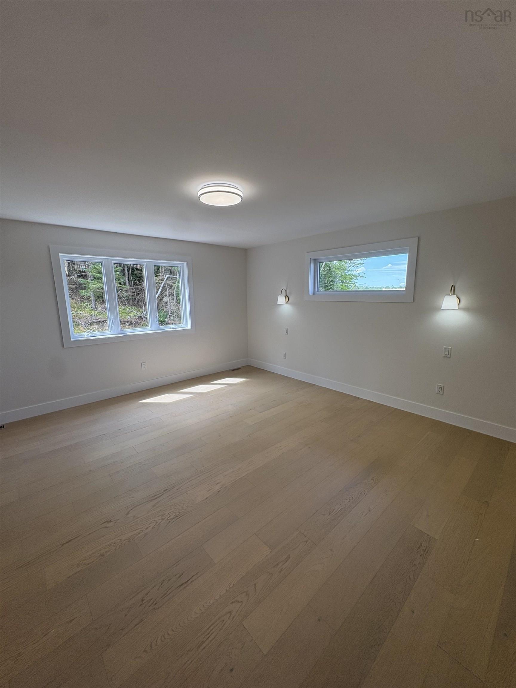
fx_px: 278
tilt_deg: -10.1
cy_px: 344
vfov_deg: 102.1
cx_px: 258
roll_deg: +1.6
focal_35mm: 14
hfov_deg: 85.7
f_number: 2.2
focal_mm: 2.22
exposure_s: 1/238
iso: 64
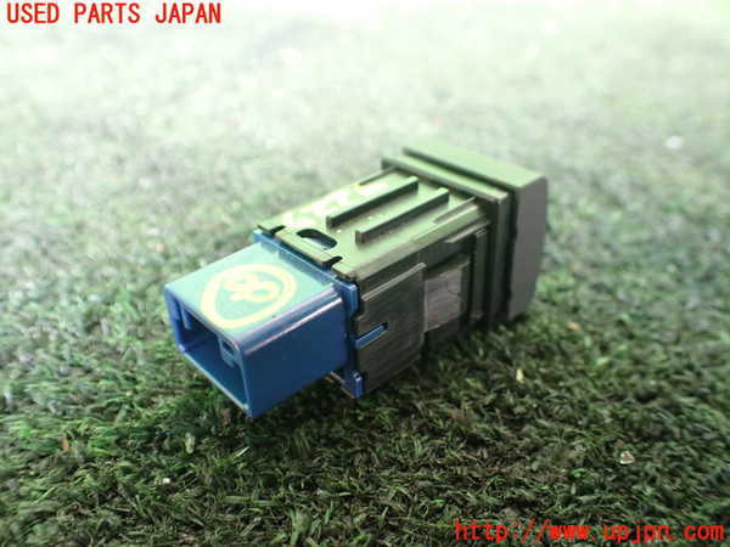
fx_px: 633
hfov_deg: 60.0
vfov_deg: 46.8
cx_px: 365
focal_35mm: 30
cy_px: 274
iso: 800
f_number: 2.3
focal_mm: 5.4
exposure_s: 1/100
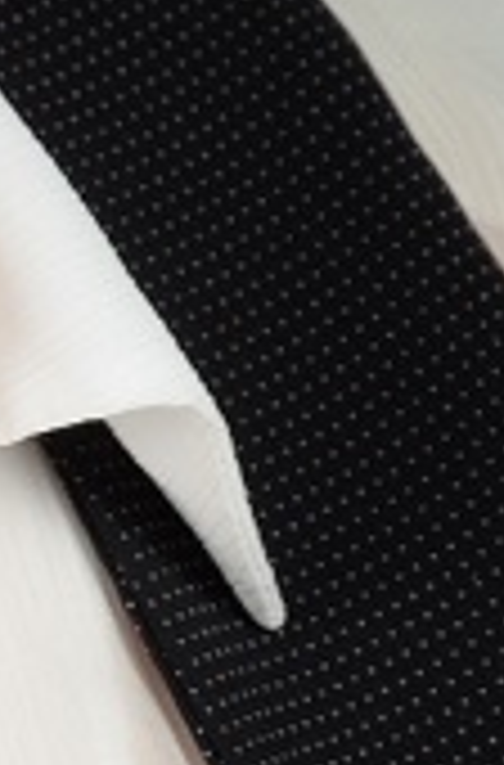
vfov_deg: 3.0
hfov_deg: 2.0
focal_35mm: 681
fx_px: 14411
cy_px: -317
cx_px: -639
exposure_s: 1/160
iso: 100
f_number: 10
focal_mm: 85
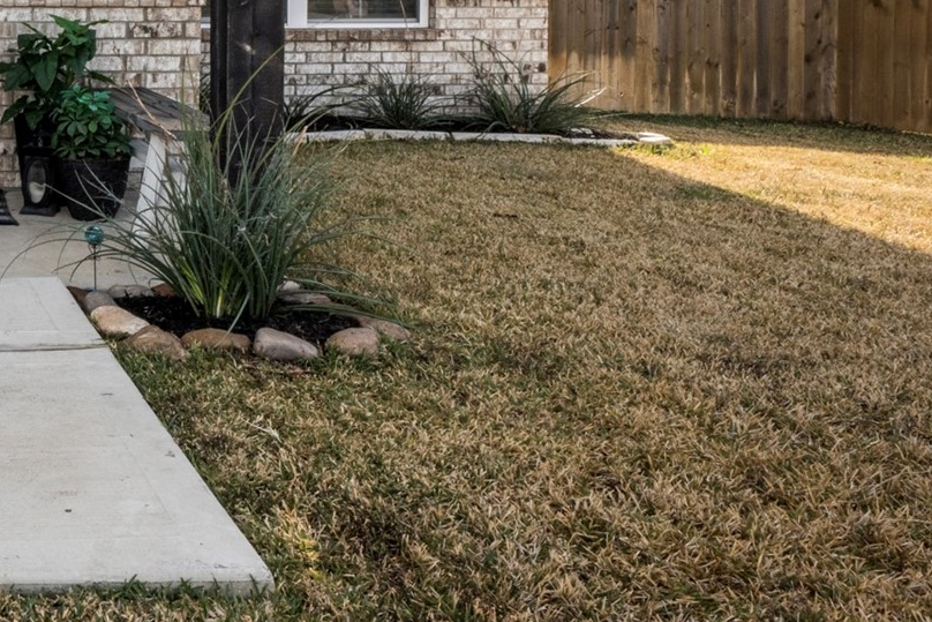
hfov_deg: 36.0
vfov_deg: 29.2
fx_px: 1113
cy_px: 0
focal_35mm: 43
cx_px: -173
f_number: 9
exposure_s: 1/60
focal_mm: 16
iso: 800
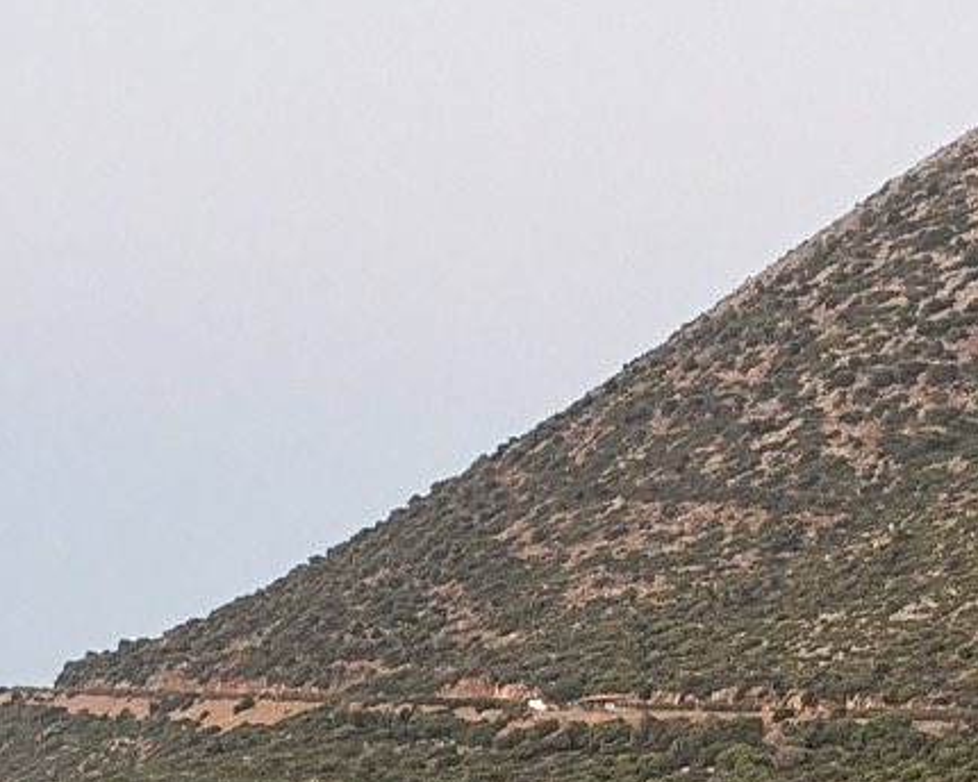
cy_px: 809
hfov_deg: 16.2
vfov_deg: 12.9
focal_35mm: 118
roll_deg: -1.4
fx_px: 3416
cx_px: 744
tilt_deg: +0.5
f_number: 1.6
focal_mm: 5.96
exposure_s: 1/50
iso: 200
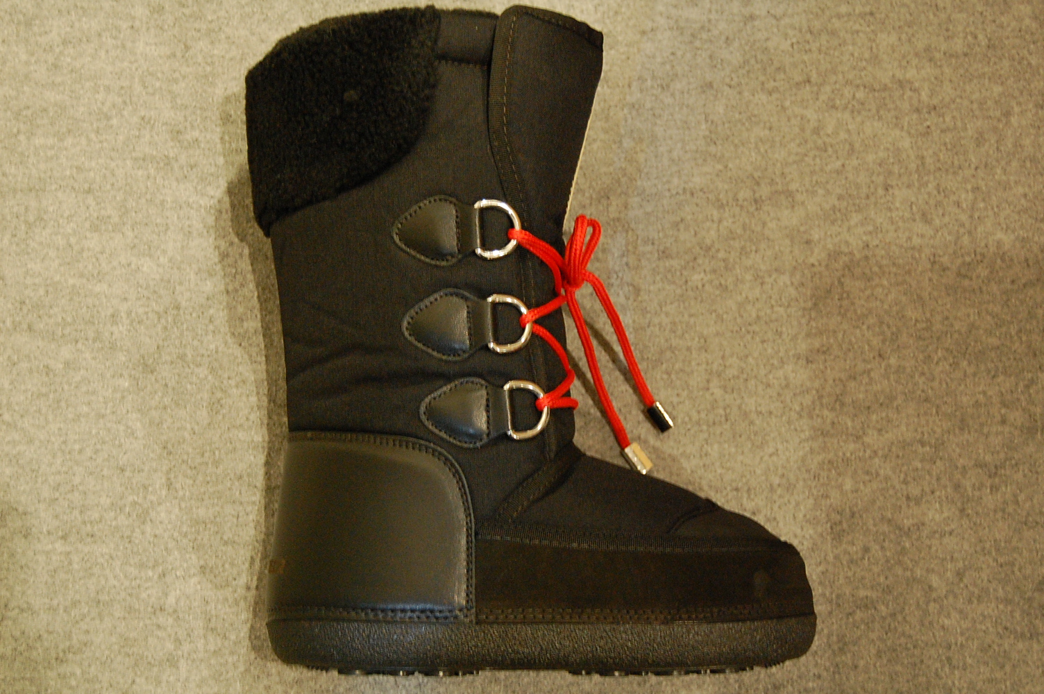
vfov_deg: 23.7
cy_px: 347
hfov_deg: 35.1
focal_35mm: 57
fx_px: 1652
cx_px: 522
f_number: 4.8
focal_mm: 38
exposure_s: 1/15
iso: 1600
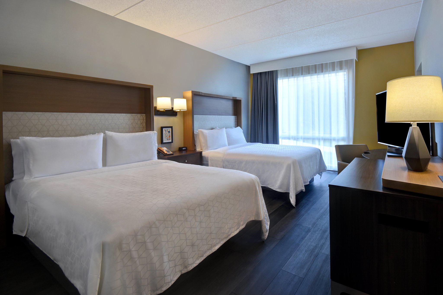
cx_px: 222
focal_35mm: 15
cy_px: 148
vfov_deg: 77.3
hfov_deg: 100.4
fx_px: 185
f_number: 7.1
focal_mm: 10
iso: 250
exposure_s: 1/13
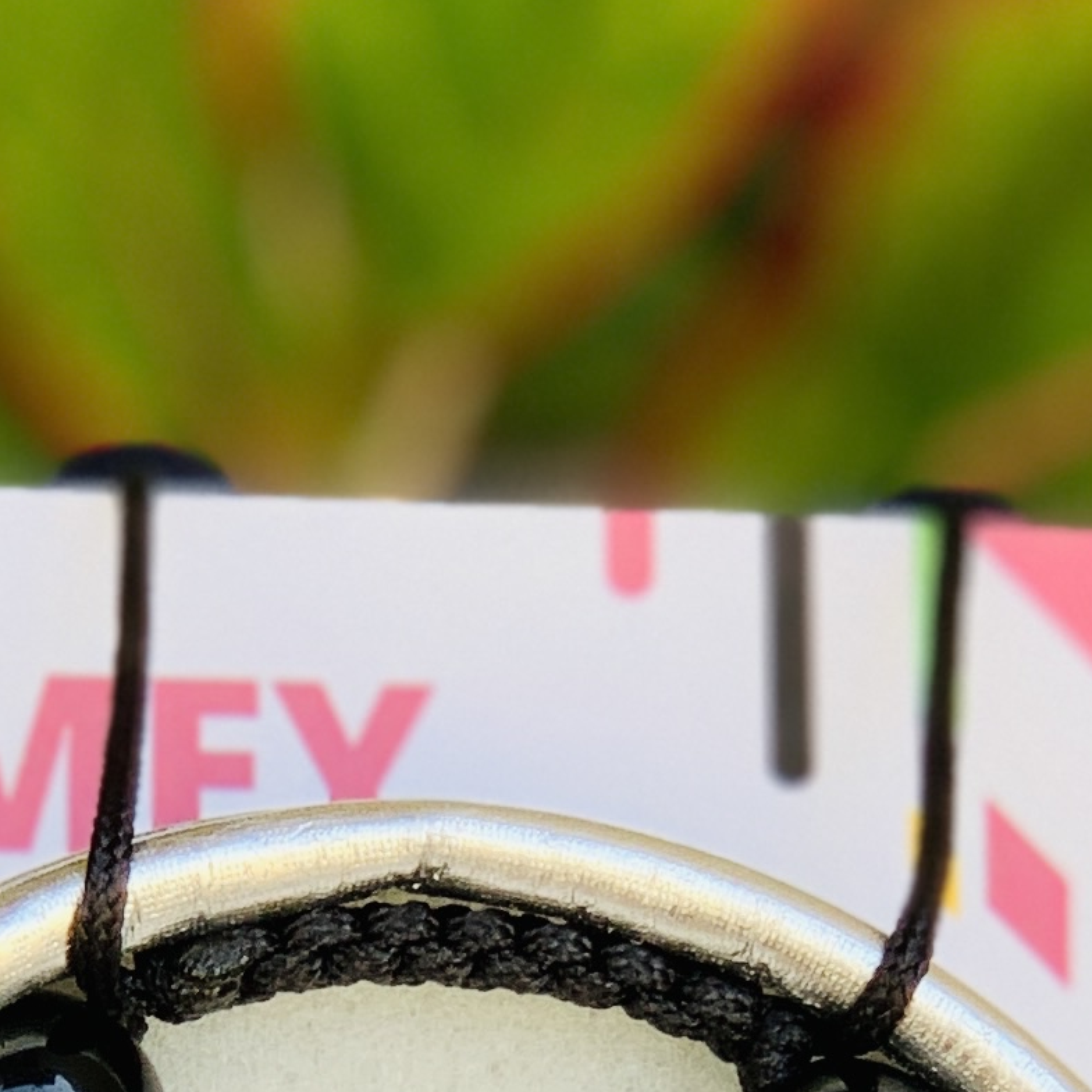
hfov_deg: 7.4
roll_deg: -0.4
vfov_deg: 7.3
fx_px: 8423
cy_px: 1597
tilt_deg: -29.2
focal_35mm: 236
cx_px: 522
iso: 16
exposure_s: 1/122
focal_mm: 6
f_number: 2.4
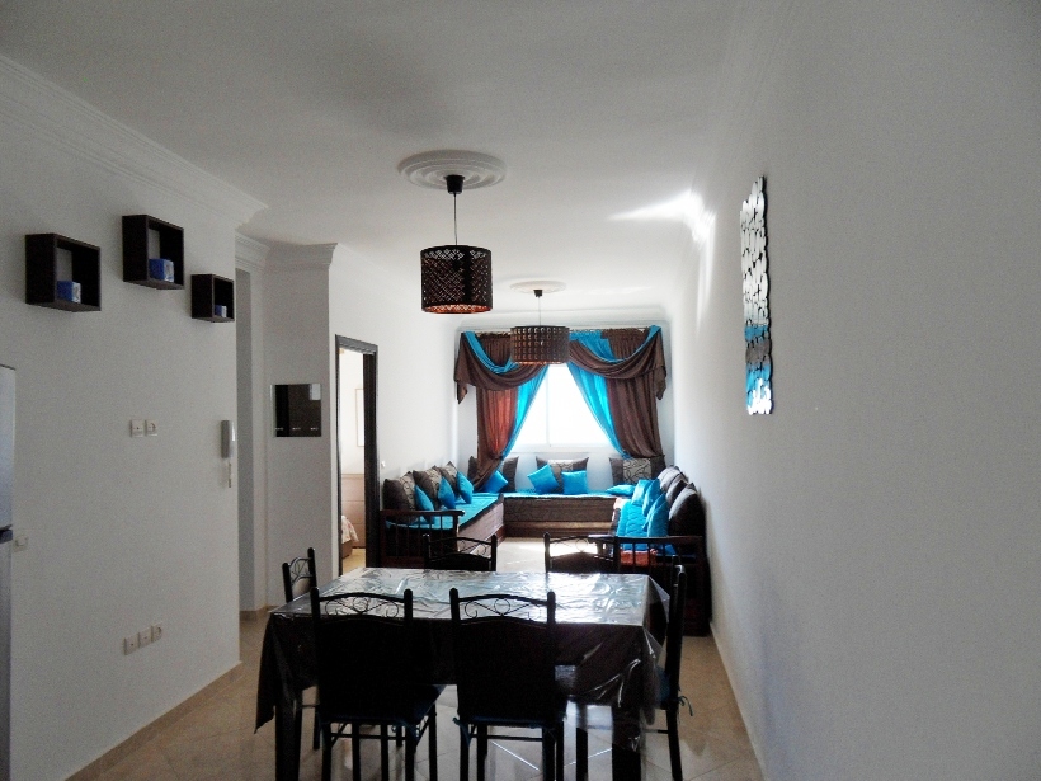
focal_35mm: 24
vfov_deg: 56.8
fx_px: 722
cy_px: 390
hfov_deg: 71.6
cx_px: 520
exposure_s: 1/30
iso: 120
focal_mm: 4.2
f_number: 3.3
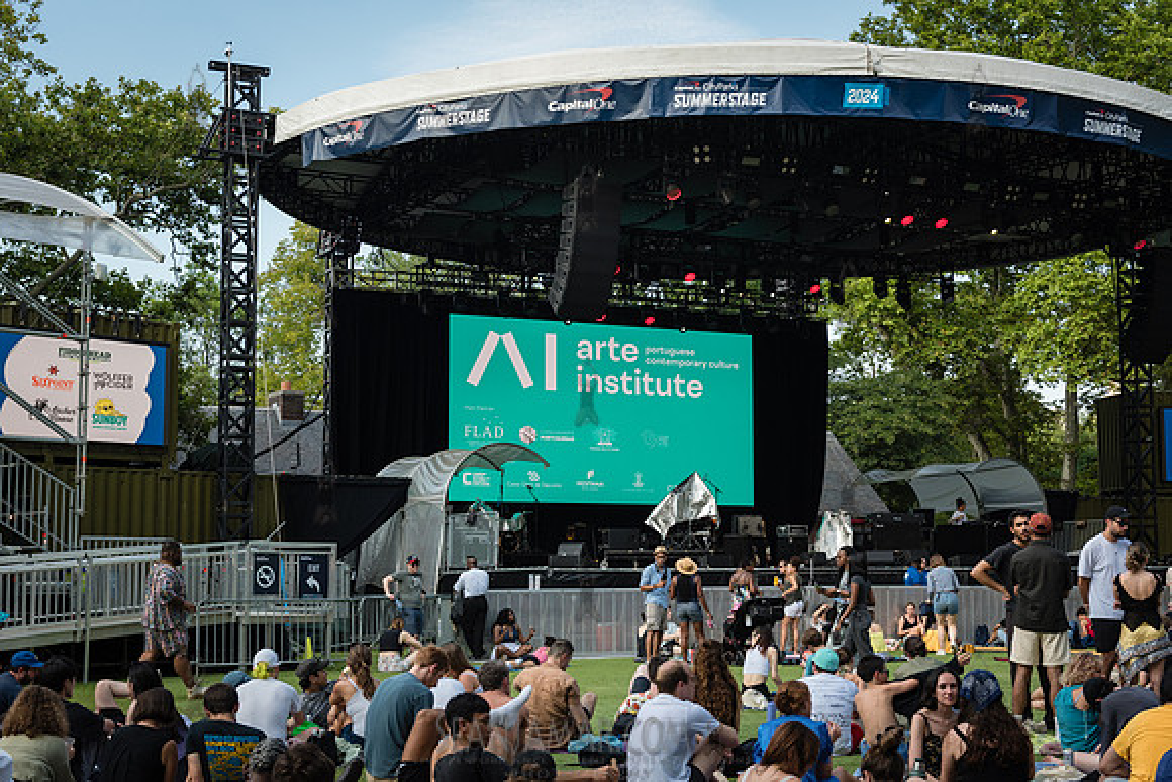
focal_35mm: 50
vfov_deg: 26.8
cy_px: 391
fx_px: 1643
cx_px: 586
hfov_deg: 39.3
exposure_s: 1/1000
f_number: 5
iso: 800
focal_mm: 50
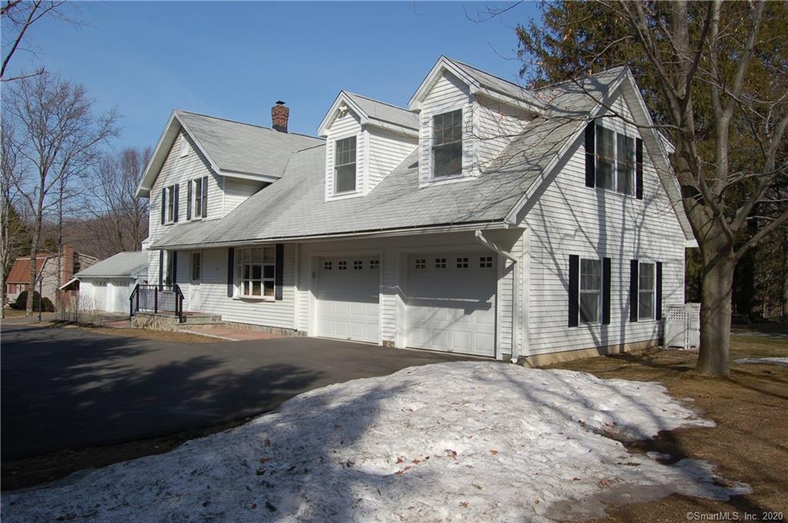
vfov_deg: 47.8
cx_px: 394
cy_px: 262
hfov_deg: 67.4
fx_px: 590
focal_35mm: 27
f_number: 10
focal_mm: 18
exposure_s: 1/400
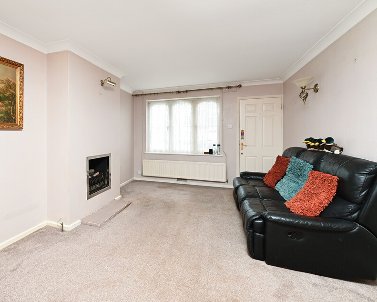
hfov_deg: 87.7
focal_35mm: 17
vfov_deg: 76.9
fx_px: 190
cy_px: 141
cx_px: 140
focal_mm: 14
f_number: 5.6
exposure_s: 1/30
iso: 400
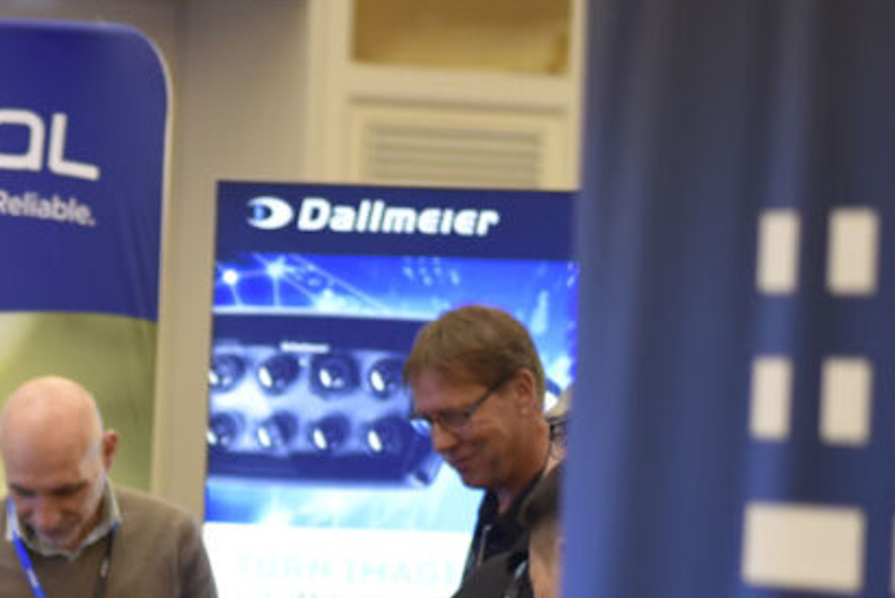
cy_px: 683
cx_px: -96
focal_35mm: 250
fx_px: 6219
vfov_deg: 5.5
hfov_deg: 8.2
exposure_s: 1/125
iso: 1600
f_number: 2.8
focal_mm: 100
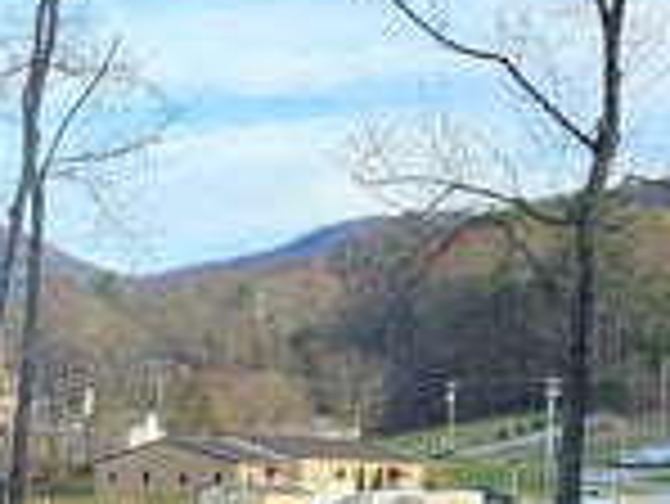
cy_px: 652
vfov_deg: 11.0
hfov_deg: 14.1
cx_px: -290
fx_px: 2557
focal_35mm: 132
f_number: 1.8
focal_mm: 5.4
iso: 25
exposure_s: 1/404
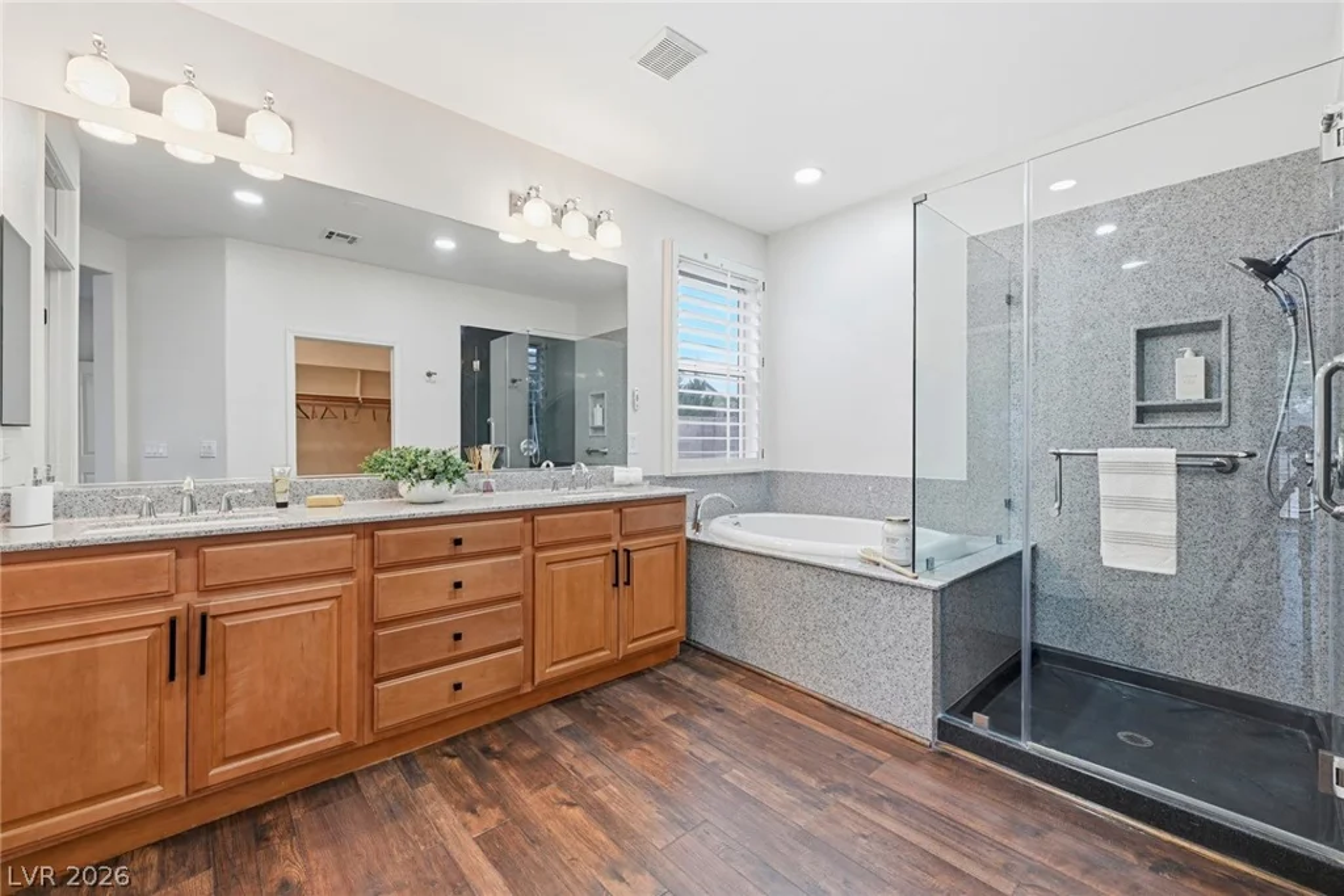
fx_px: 541
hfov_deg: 102.3
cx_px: 672
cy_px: 448
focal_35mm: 14
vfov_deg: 79.2
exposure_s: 1/80
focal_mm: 14.5
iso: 500
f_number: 10
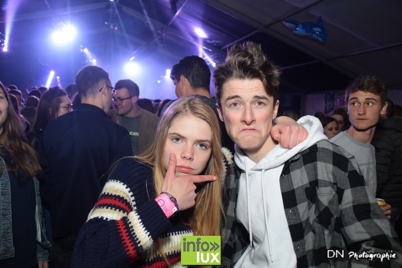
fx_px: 335
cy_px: 134
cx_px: 201
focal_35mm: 30
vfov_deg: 43.6
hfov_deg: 61.9
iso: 1600
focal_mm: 20
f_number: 3.5
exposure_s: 1/50
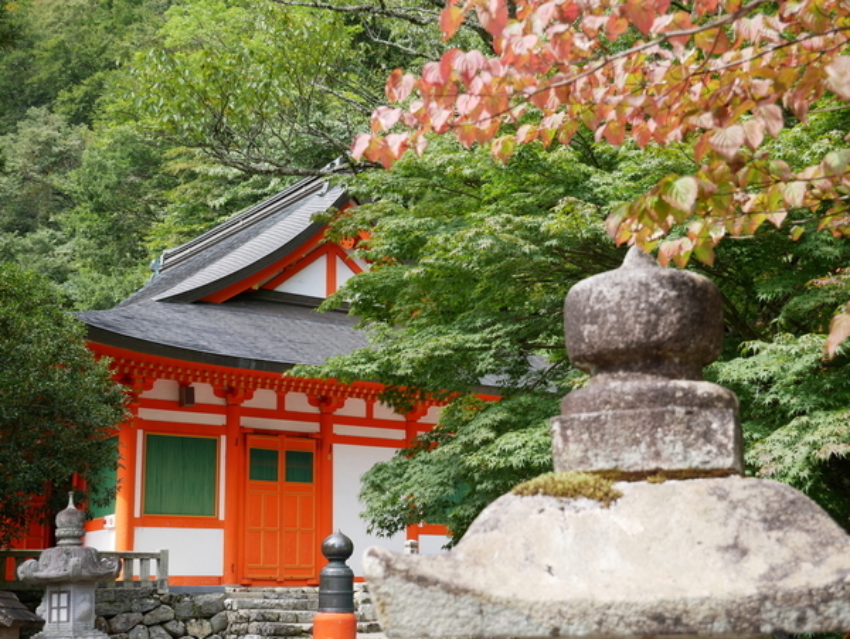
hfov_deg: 38.2
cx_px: 425
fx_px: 1229
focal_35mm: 50
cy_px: 320
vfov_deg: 29.1
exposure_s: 1/160
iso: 200
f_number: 5.6
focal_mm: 25
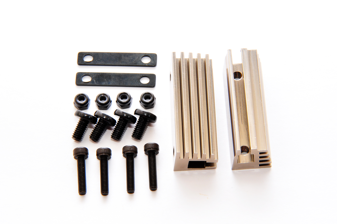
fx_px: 2174
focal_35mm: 232
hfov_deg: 8.9
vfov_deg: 5.9
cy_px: 112
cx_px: 168
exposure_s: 1/60
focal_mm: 155
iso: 400
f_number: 22
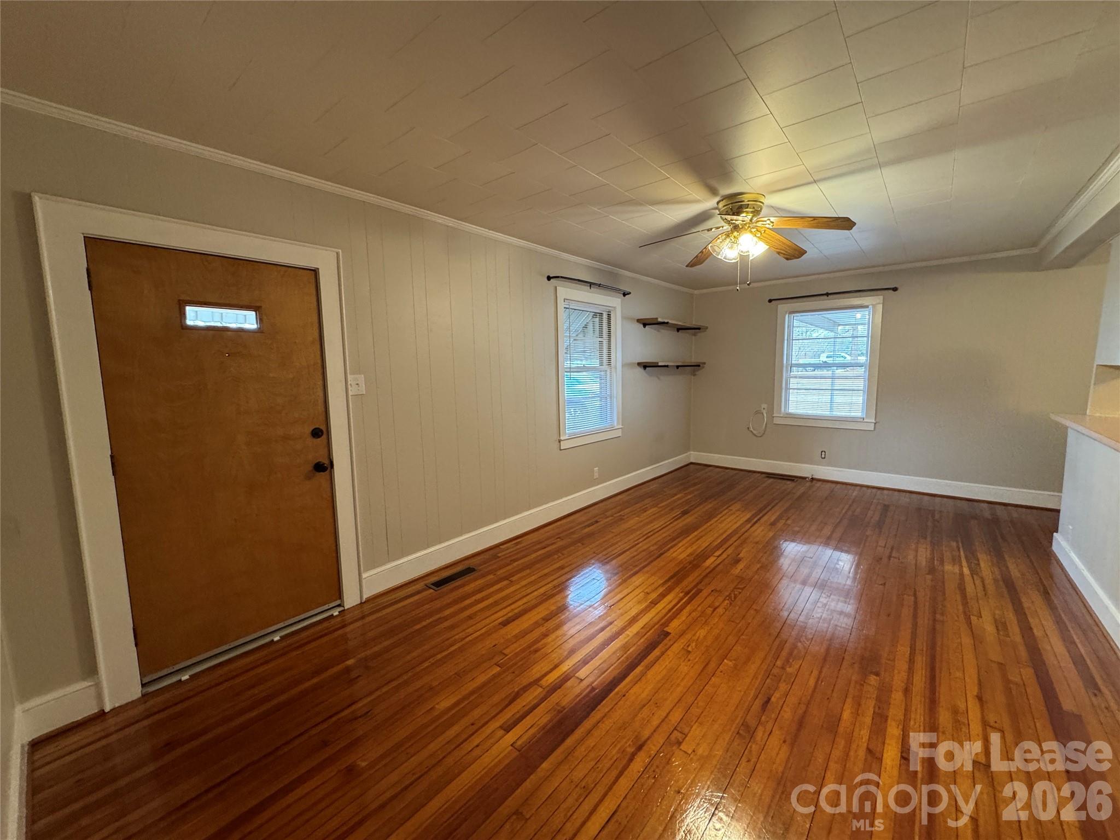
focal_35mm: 14
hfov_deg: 102.1
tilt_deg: -6.4
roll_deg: +1.5
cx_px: 560
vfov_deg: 85.7
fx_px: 453
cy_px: 420
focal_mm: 2.22
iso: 320
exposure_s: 1/60
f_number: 2.2
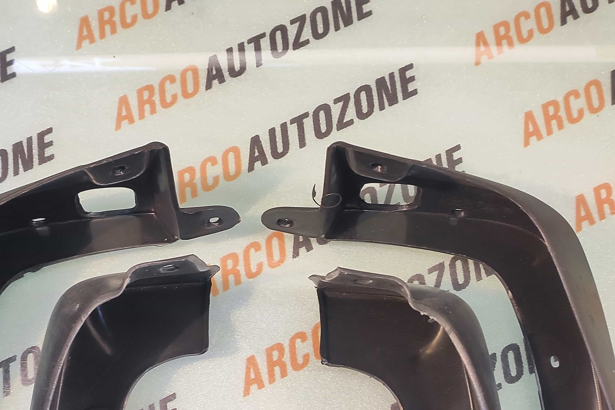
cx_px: 249
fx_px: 530
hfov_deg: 59.8
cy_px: 329
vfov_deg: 40.5
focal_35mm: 31
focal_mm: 4.74
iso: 267
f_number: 1.79
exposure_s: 1/33
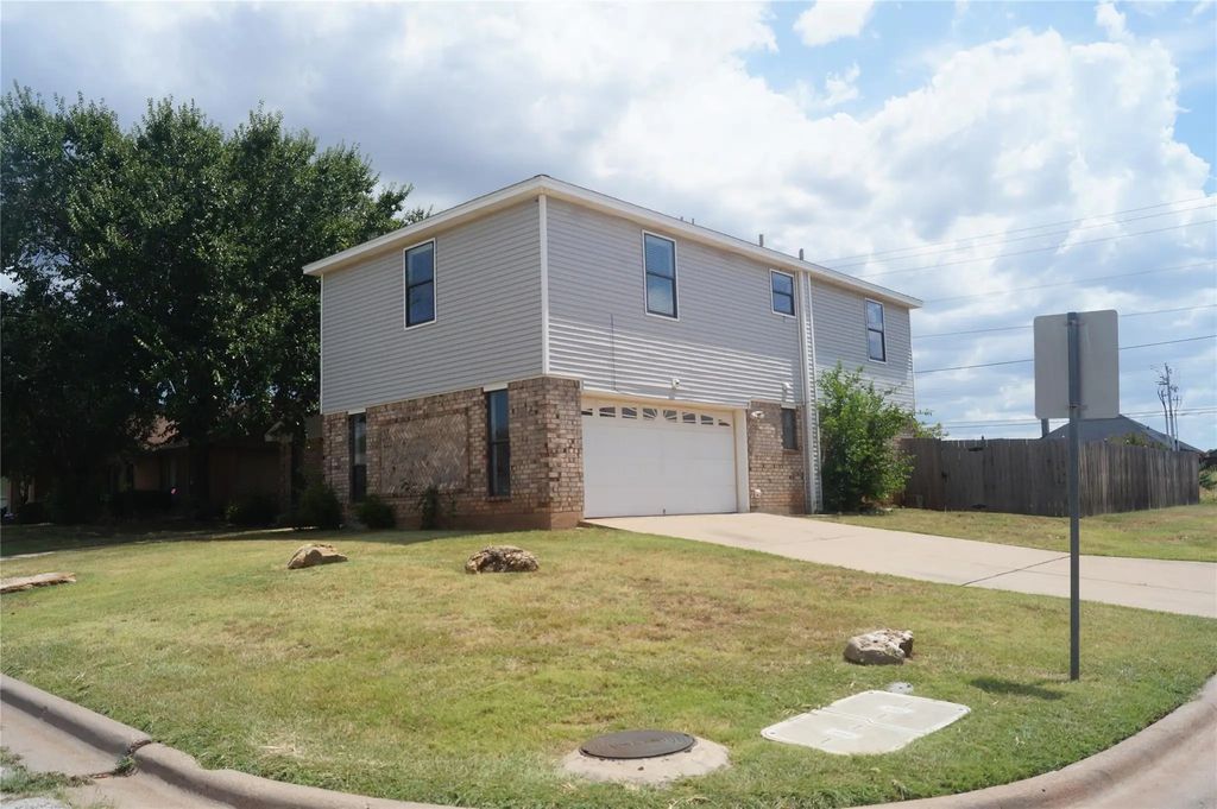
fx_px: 912
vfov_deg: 47.9
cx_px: 608
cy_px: 404
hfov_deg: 67.4
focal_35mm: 27
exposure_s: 1/250
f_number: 10
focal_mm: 18
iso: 100
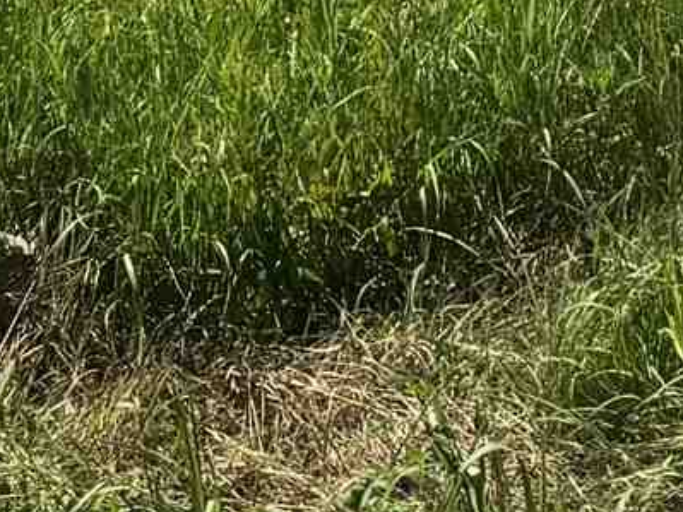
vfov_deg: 6.7
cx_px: 1022
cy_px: -1358
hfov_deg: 10.3
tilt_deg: -3.6
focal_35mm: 185
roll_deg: +2.1
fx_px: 3649
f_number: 1.78
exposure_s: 1/5348
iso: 80
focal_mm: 6.76
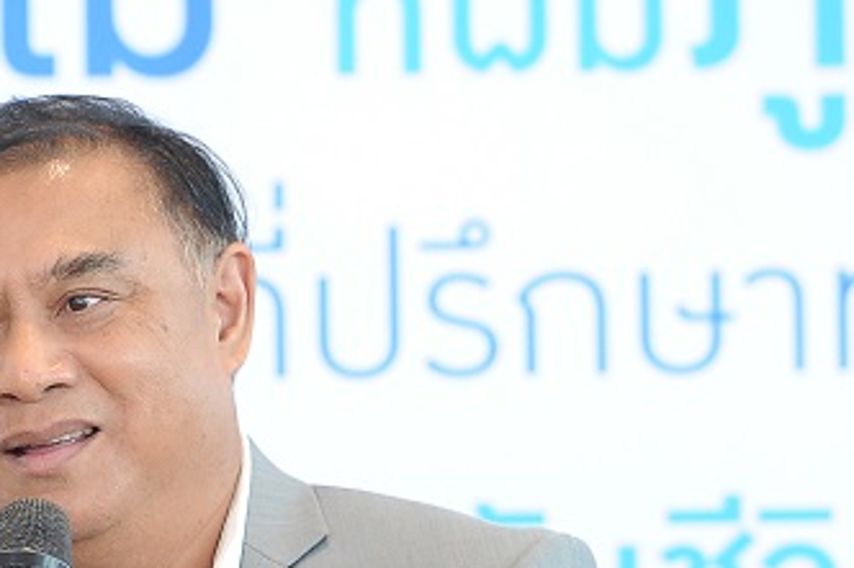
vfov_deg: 2.8
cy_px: 608
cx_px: 159
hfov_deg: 4.1
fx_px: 11784
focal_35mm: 497
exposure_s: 1/250
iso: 2000
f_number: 4
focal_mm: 165
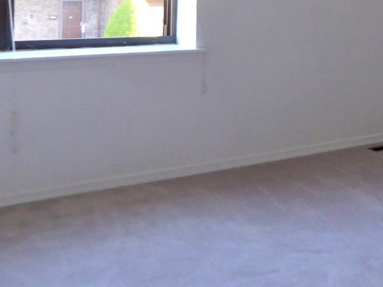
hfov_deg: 27.2
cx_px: 388
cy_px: 14
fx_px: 741
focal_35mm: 67
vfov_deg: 21.3
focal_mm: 5
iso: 400
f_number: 3.5
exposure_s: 1/30
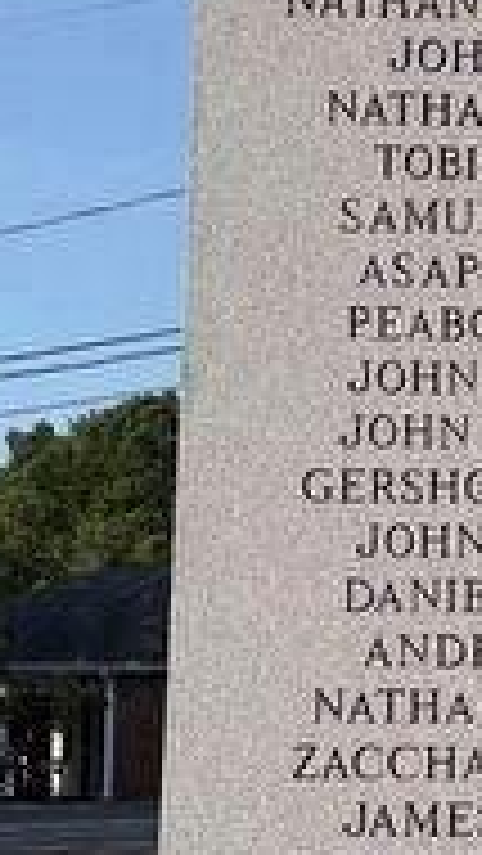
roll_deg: -1.1
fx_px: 2497
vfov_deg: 19.4
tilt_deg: +5.3
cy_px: 580
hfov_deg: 10.8
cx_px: 590
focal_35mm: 110
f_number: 1.78
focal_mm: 6.76
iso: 80
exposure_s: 1/4405
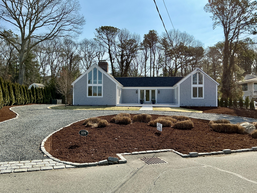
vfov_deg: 49.7
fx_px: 208
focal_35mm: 28
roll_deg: -0.4
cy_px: 96
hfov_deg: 63.4
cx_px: 128
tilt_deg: +2.5
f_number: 1.8
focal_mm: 3
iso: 25
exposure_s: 1/1848
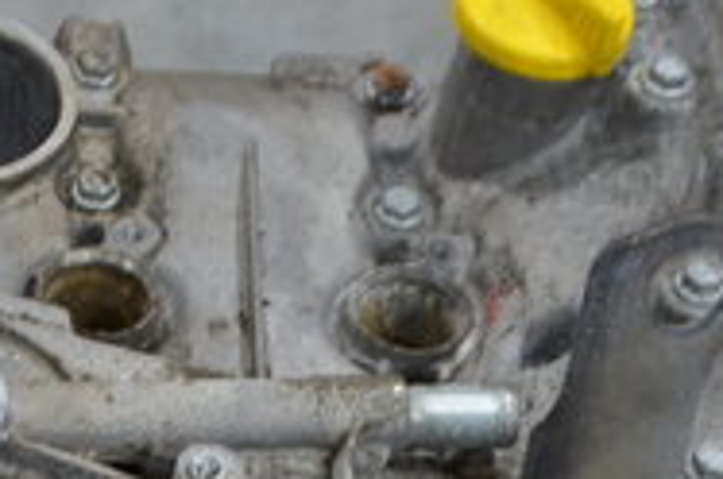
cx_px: 54
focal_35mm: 164
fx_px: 3288
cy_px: 618
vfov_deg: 8.2
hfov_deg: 12.4
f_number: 4
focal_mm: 20
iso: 500
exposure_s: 1/60
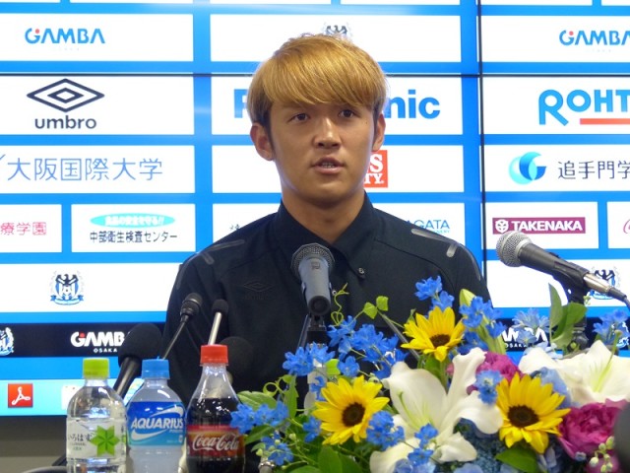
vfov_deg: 13.0
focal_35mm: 114
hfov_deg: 17.3
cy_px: 236
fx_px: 2075
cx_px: 315
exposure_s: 1/60
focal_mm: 20.5
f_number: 2.8
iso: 320
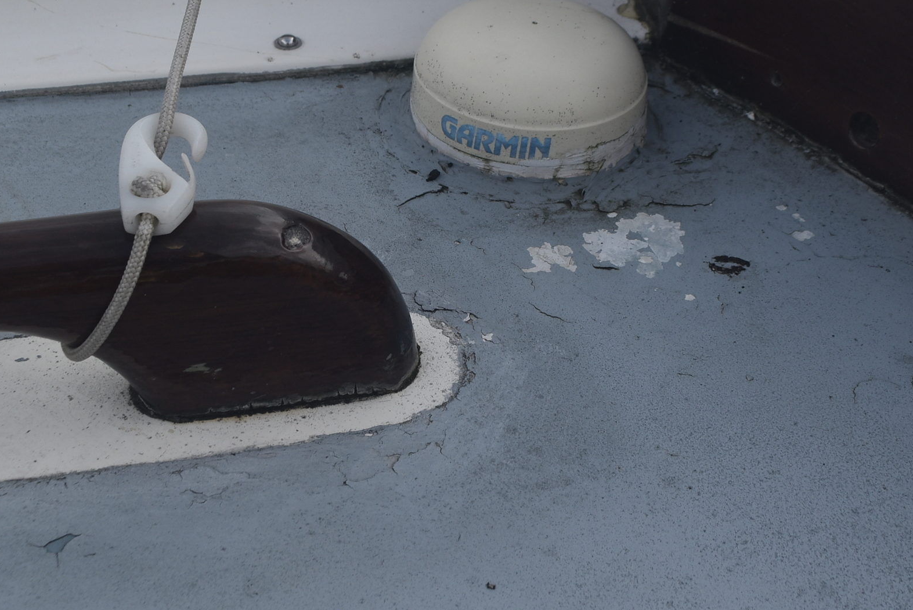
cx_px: 506
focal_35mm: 62
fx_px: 1573
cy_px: 183
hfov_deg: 32.3
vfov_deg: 21.8
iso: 200
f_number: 8
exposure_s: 1/250
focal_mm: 26
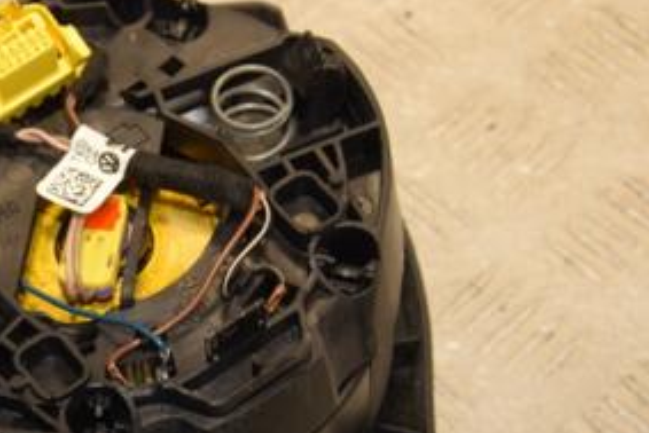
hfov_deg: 16.0
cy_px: 305
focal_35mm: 127
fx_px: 2291
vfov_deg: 10.8
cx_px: 96
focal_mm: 40
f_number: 5.6
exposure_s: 1/200
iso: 800
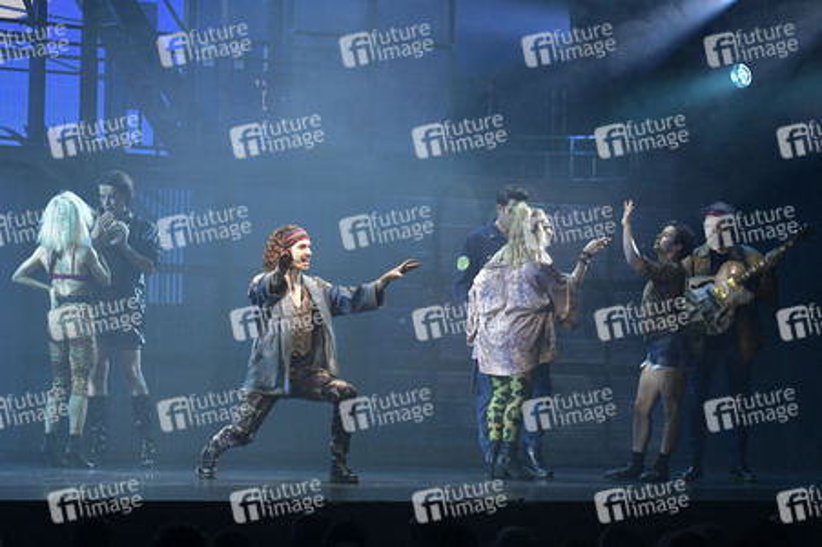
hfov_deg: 20.0
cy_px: 274
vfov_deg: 13.4
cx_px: 411
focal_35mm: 102
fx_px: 2327
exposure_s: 1/160
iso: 3200
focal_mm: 102
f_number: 5.6
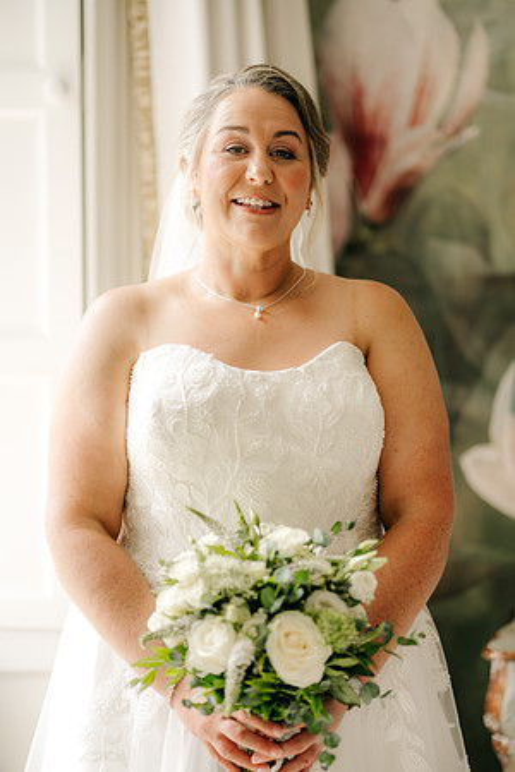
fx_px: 1824
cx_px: 258
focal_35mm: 85
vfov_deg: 23.9
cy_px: 386
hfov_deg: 16.1
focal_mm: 85
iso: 160
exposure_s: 1/800
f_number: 2
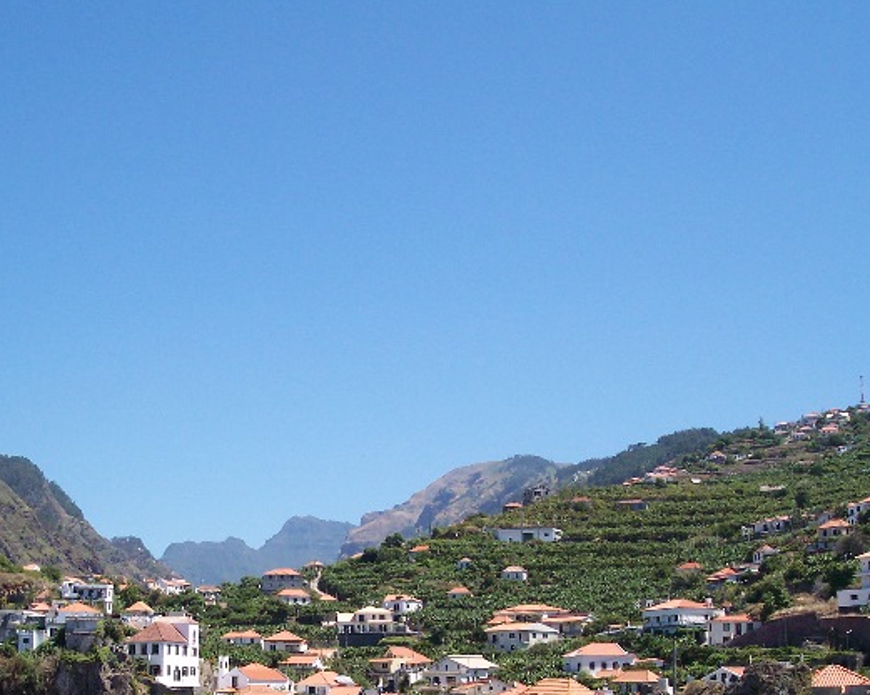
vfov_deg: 26.4
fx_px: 1467
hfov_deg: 32.7
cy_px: 495
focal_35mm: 57
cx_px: 274
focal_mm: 8
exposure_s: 1/700
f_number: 4.8
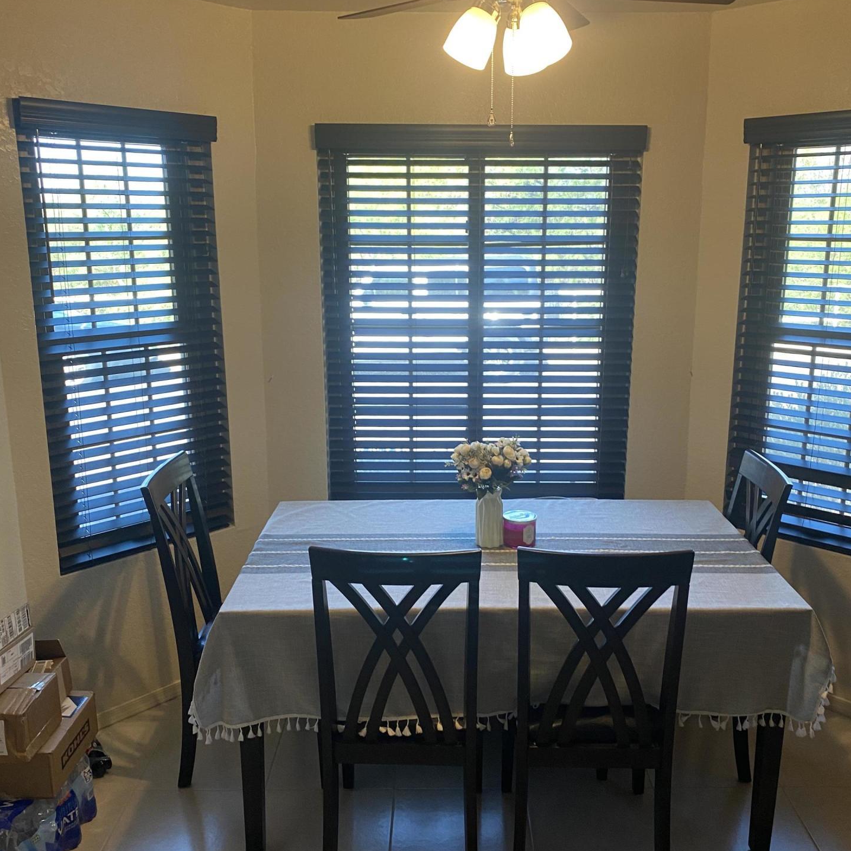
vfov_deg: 51.1
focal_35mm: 32
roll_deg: +0.1
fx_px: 890
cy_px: 451
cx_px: 443
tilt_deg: -12.0
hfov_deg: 51.1
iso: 80
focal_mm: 4.25
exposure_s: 1/60
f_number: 1.8
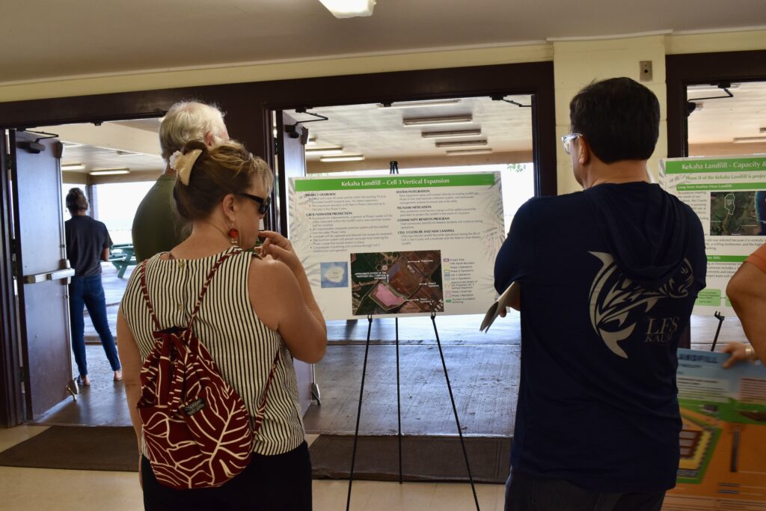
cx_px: 383
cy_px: 256
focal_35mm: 36
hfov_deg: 53.1
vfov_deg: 36.9
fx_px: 766
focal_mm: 24
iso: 640
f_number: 8
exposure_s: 1/100
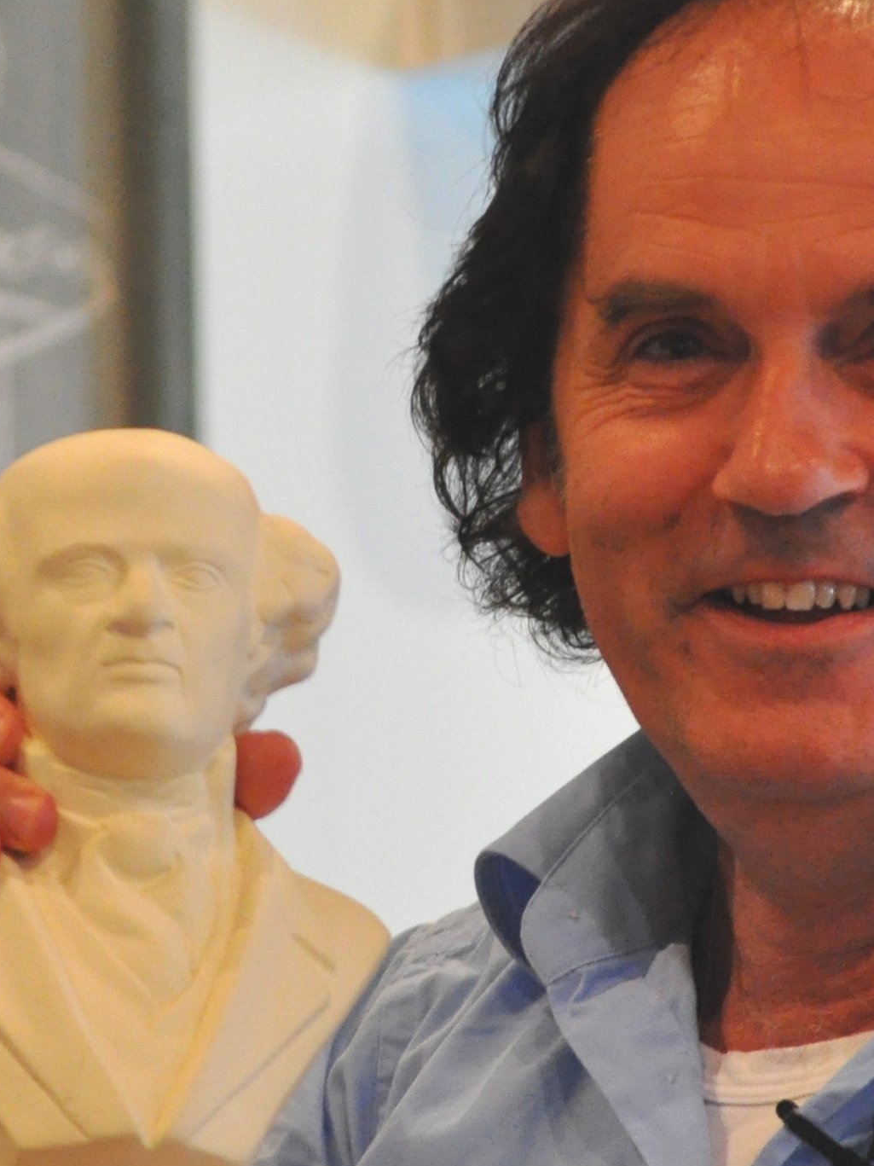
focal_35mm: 475
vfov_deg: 4.2
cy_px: 483
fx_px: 15977
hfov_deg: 3.1
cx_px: 301
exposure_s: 1/60
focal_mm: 105
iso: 1600
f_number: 4.5
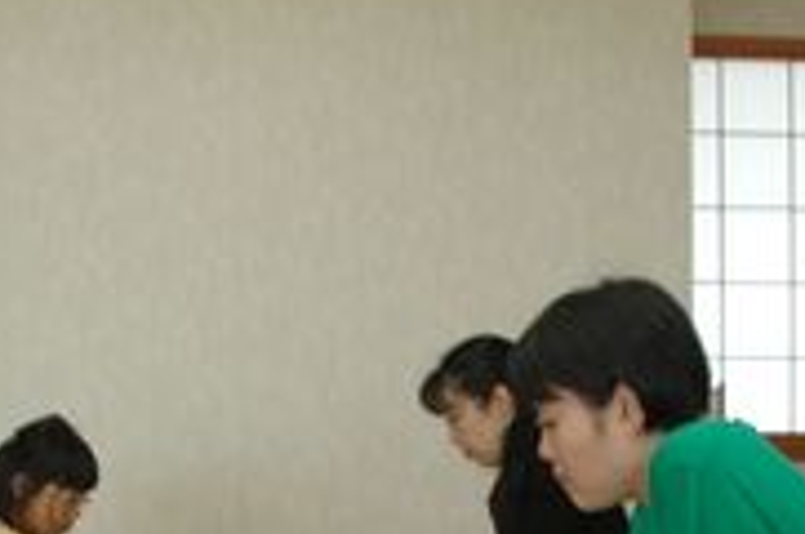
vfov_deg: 19.3
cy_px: 603
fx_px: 1496
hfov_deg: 30.1
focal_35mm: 67
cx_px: 405
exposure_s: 1/100
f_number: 5
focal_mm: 18
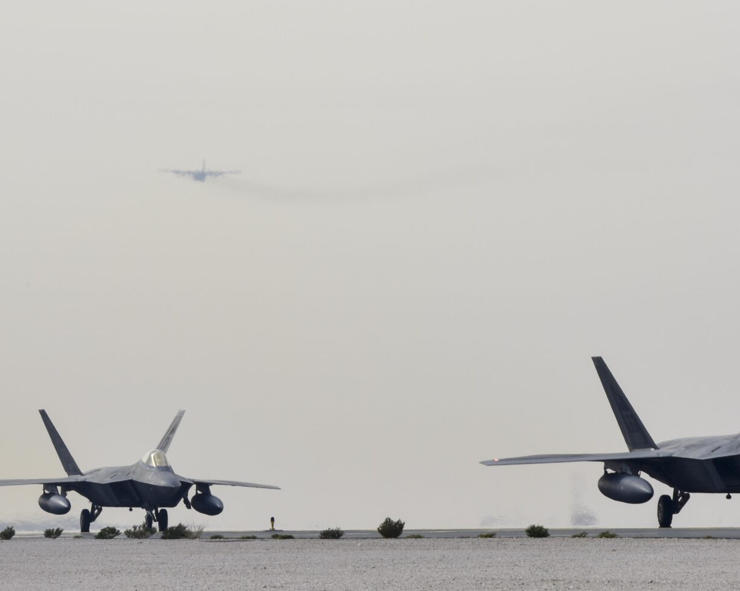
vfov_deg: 4.0
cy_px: 305
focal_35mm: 390
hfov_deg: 5.0
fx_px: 8540
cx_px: 376
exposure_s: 1/100
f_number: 22
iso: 200
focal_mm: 200
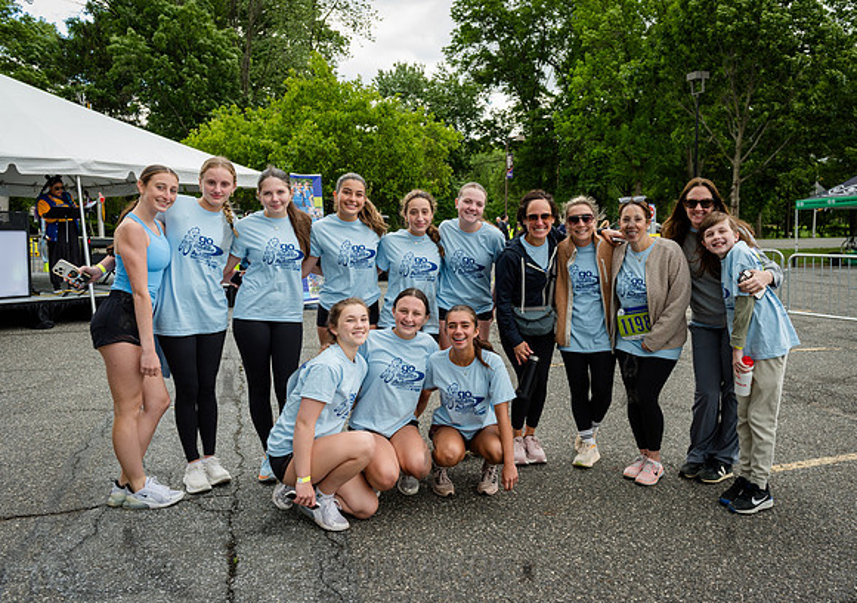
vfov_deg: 47.3
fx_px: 688
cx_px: 475
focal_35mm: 28
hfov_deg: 63.6
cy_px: 287
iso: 400
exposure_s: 1/640
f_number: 4
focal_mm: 26
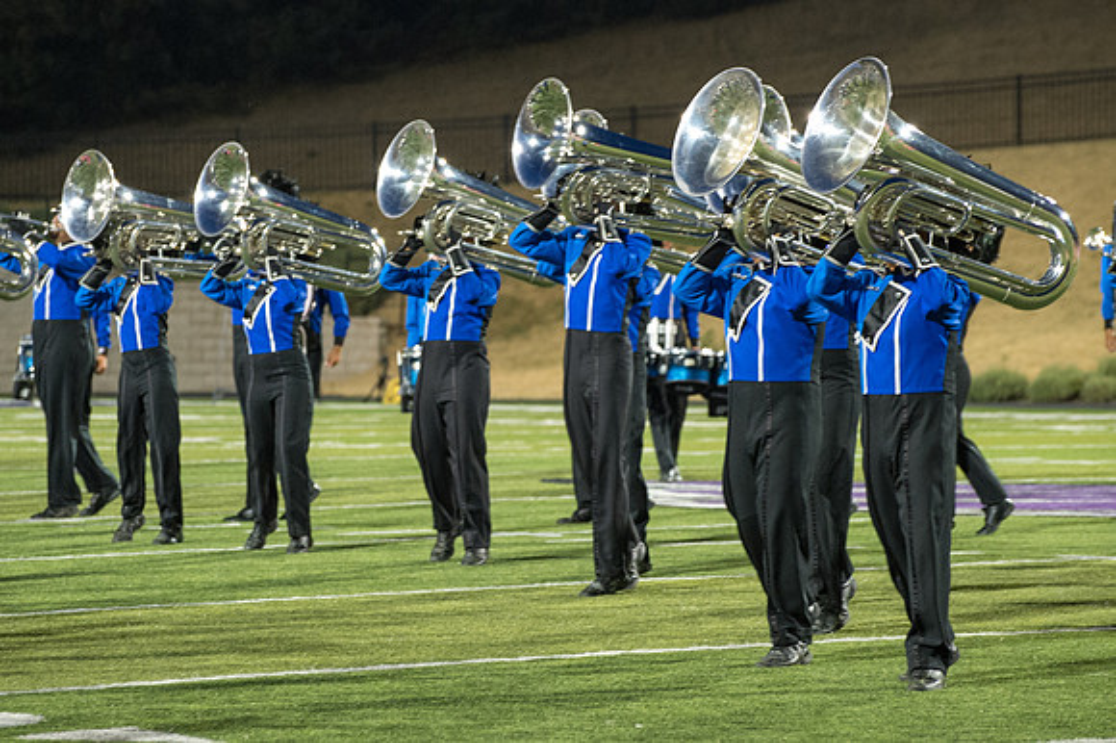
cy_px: 342
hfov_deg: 9.8
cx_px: 541
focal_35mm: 210
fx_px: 6493
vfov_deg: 6.5
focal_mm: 145
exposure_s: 1/200
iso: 6400
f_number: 4.8
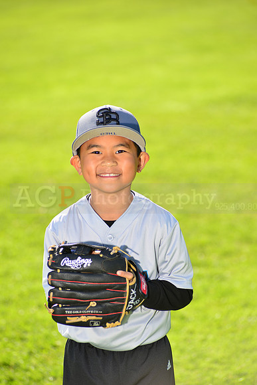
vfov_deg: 12.8
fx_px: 1712
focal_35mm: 160
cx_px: 128
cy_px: 192
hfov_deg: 8.6
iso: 100
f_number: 5
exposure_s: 1/250
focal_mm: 160
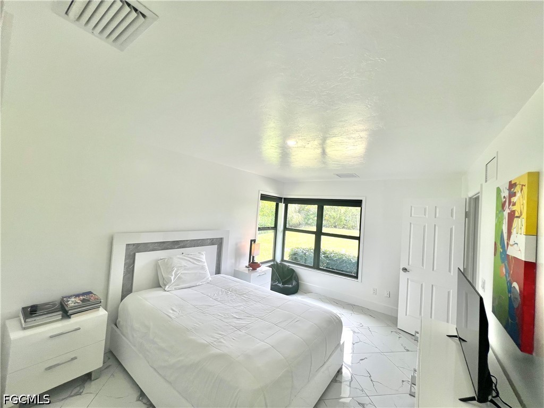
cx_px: 272
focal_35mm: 13
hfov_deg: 106.2
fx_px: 204
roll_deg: -3.8
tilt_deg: +2.1
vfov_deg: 89.9
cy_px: 204
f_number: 1.8
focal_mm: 1.57
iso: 32
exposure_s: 1/139
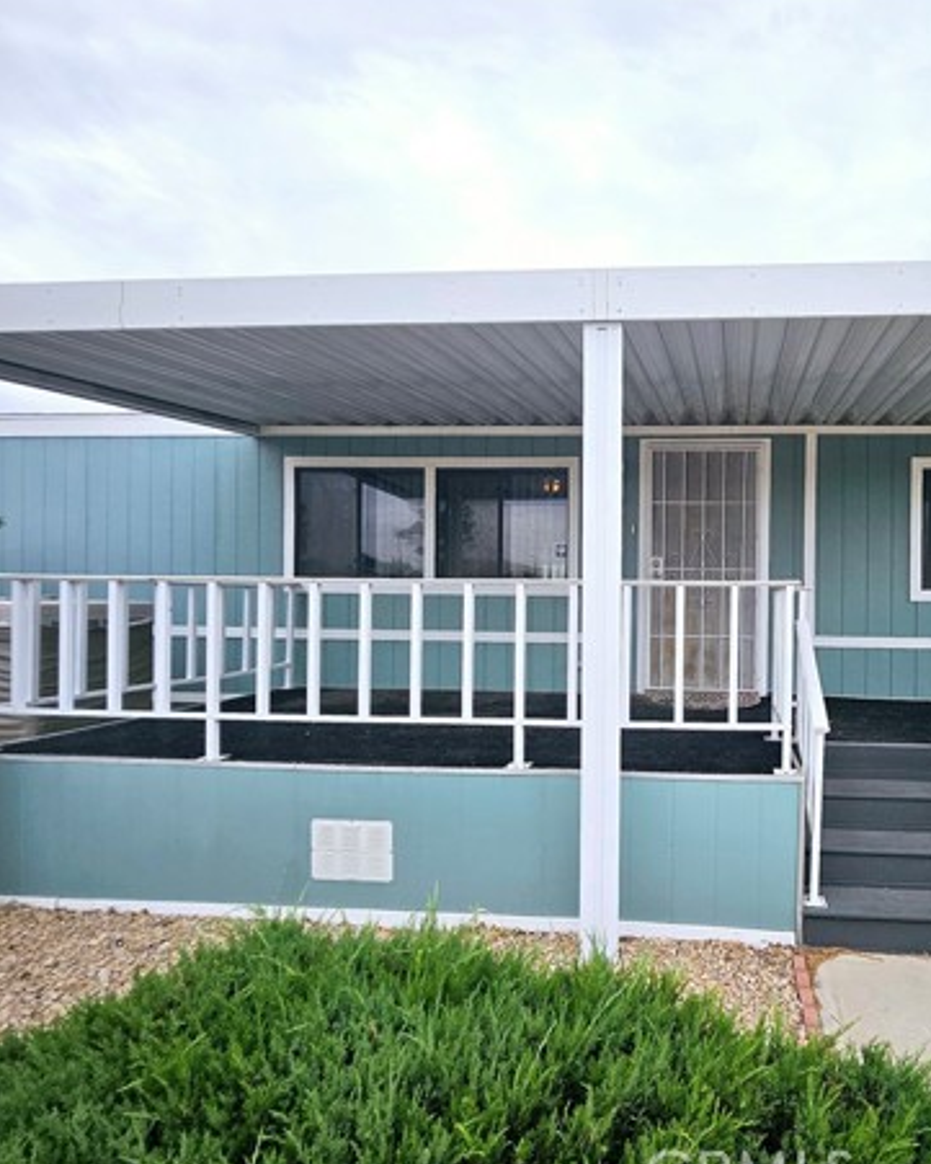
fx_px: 620
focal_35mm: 18
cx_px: 699
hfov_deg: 69.0
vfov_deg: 86.4
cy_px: 591
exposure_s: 1/1000
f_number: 2.2
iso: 40
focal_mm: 1.74
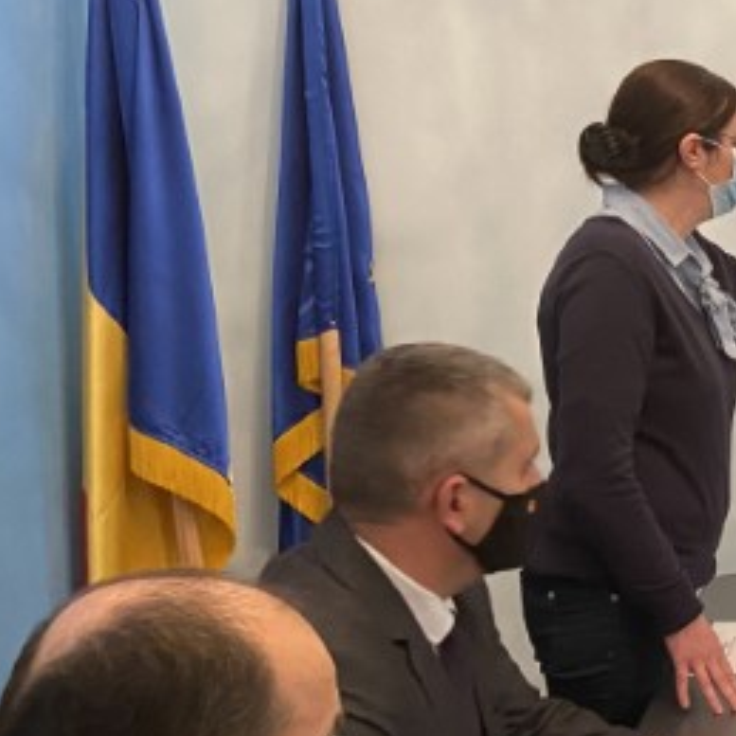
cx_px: 1131
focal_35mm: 71
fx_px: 1708
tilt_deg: -8.0
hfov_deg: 20.5
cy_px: 421
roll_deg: -0.9
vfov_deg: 24.3
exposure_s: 1/50
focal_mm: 4.25
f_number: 1.8
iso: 160
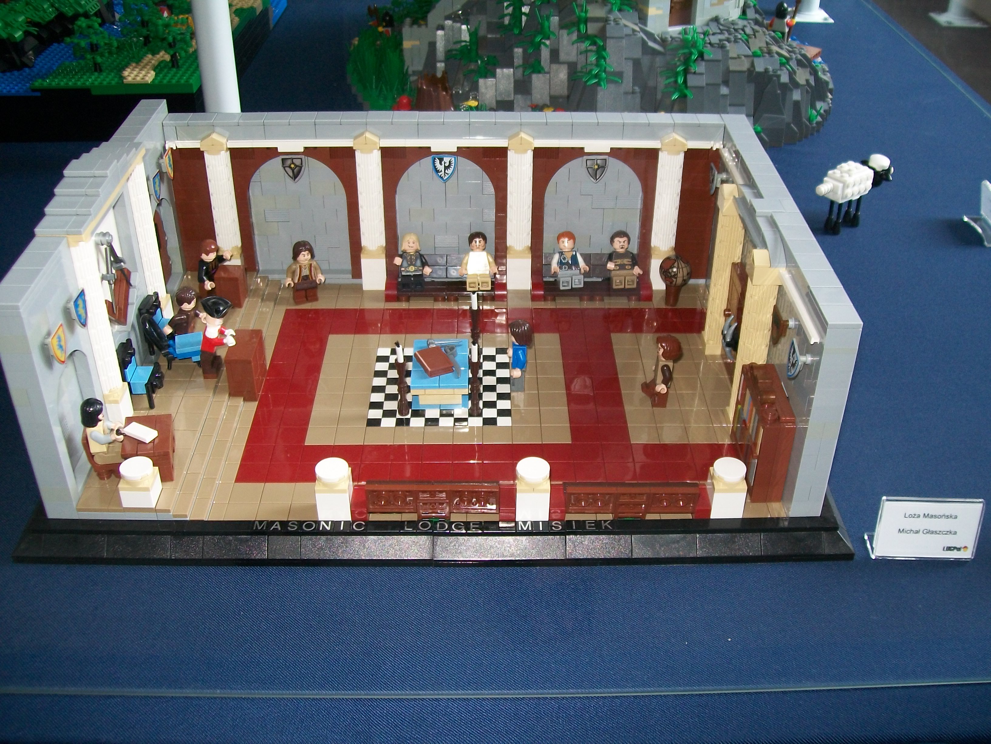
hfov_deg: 51.4
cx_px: 496
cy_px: 372
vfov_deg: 39.7
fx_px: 1031
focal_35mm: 36
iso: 80
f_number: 2.7
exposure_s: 1/30
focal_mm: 6
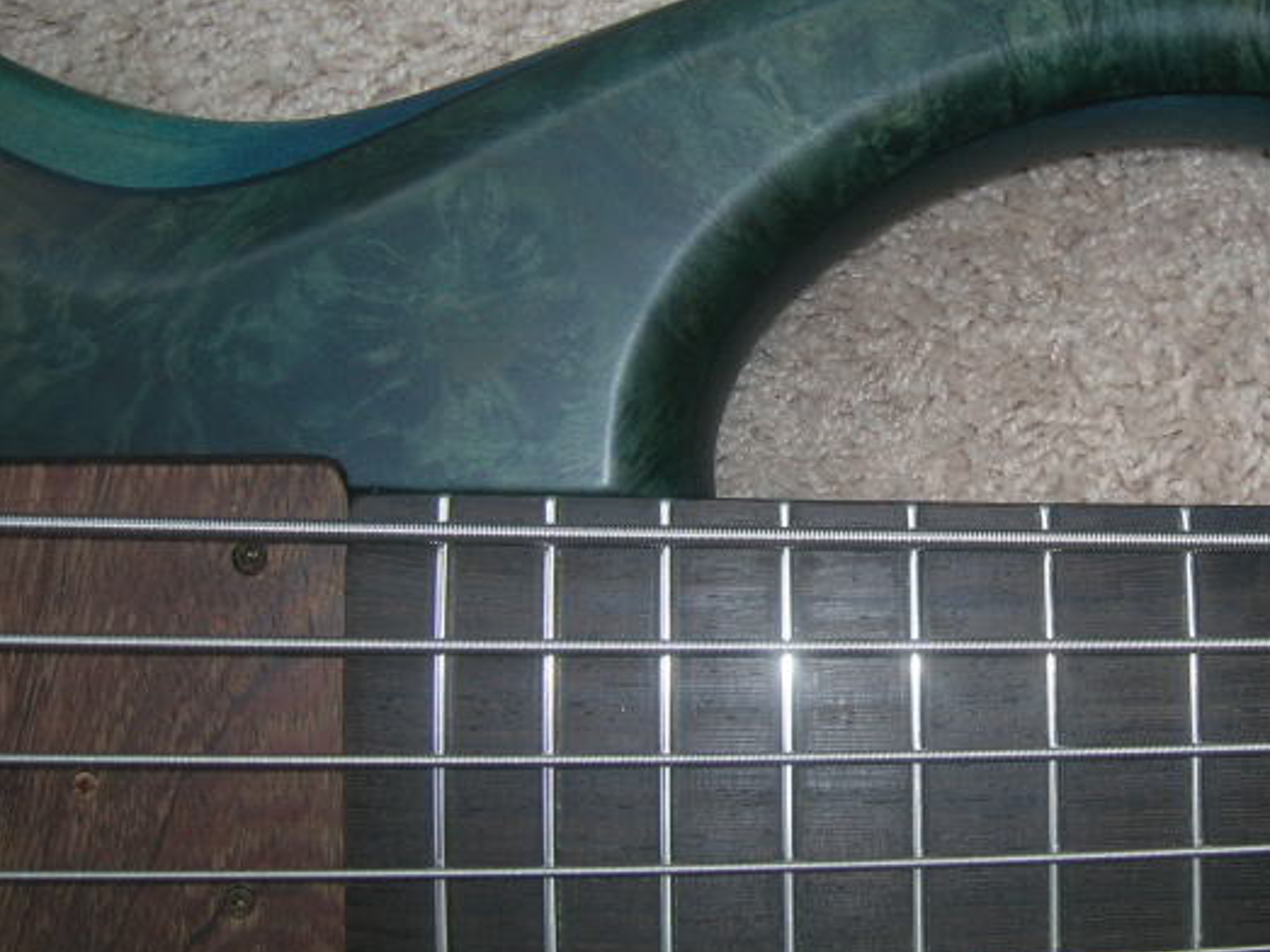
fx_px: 1907
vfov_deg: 27.9
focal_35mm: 52
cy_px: 372
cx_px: 930
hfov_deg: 36.1
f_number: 2.9
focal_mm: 5.7
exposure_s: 1/60.1
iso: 50
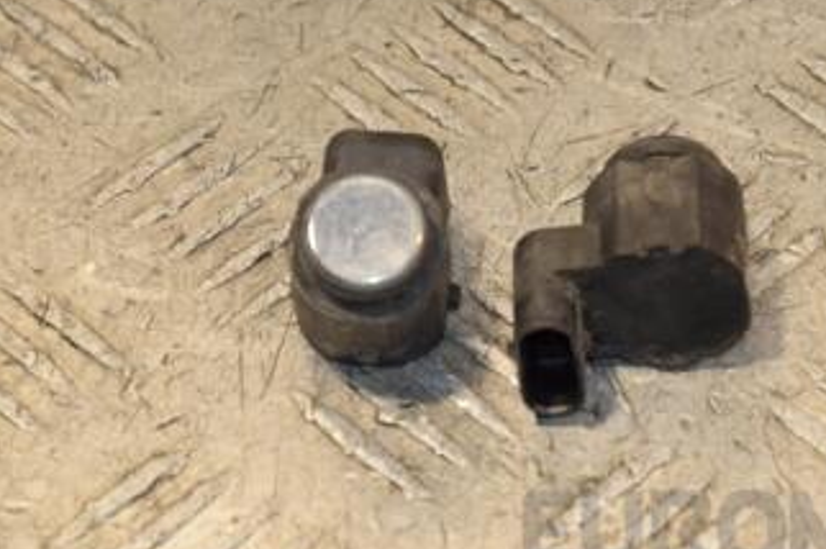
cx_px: 475
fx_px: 6737
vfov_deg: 4.7
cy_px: 187
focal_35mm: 294
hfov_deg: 7.0
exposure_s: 1/200
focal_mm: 105
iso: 800
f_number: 7.1
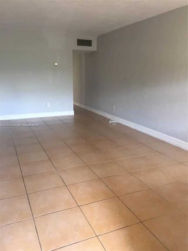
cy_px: 126
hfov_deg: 48.2
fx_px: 210
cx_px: 94
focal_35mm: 29
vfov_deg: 61.7
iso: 80
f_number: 2.2
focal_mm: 4.15
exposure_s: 1/30
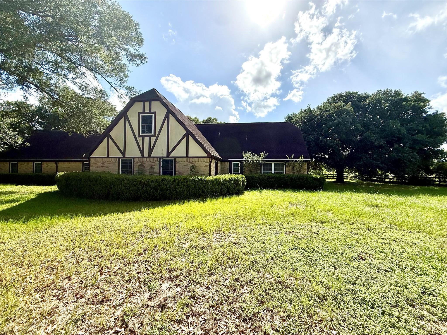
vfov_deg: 85.7
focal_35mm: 14
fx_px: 181
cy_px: 168
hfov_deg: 102.1
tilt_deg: +1.5
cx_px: 224
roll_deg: -0.9
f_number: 2.2
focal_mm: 2.22
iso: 64
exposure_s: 1/3663
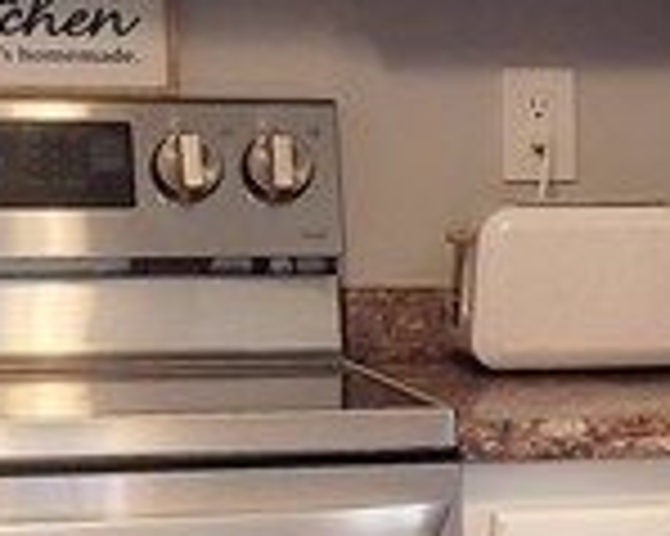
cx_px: 1230
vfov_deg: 8.8
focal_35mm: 174
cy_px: 606
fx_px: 3448
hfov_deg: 10.4
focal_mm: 5.4
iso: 100
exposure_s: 1/120
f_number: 1.8
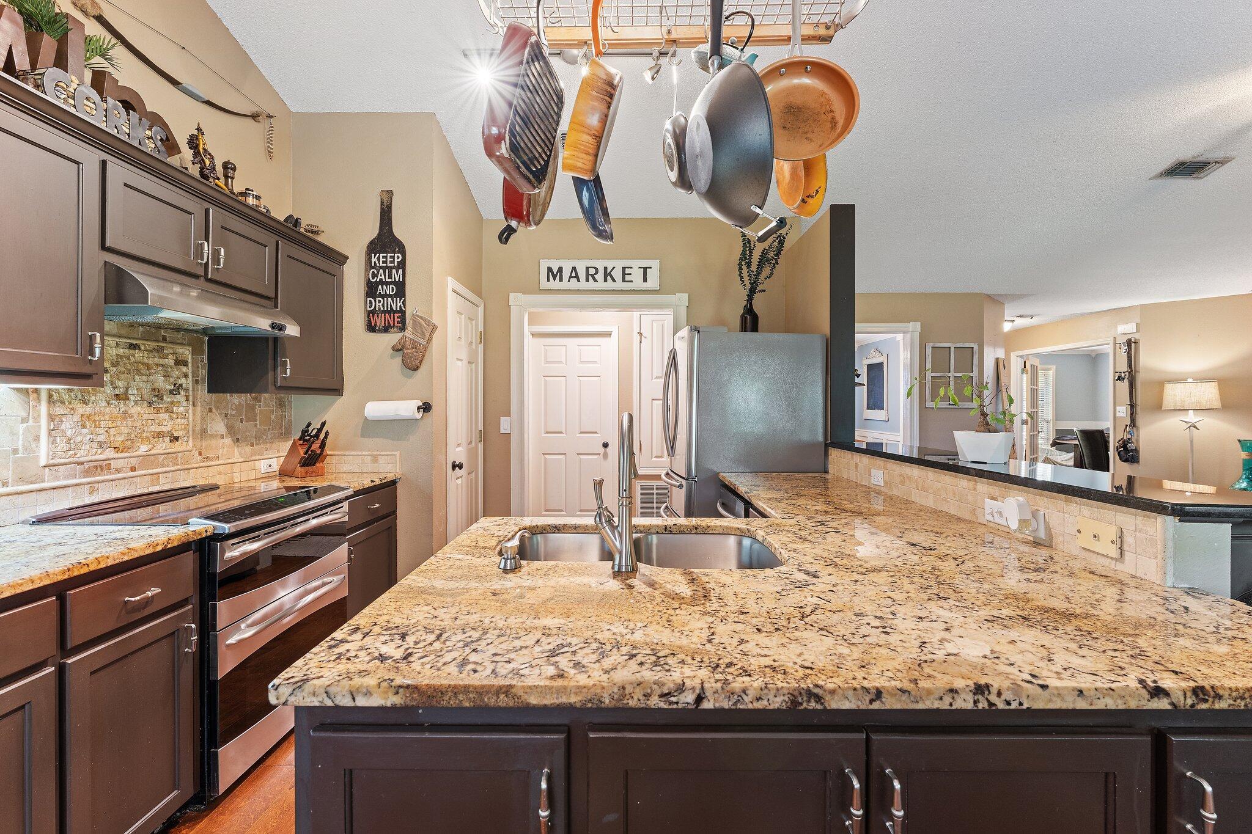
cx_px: 626
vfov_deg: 76.6
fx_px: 529
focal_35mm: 15
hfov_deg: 99.7
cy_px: 417
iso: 800
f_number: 8
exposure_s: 1.3
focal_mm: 15.2
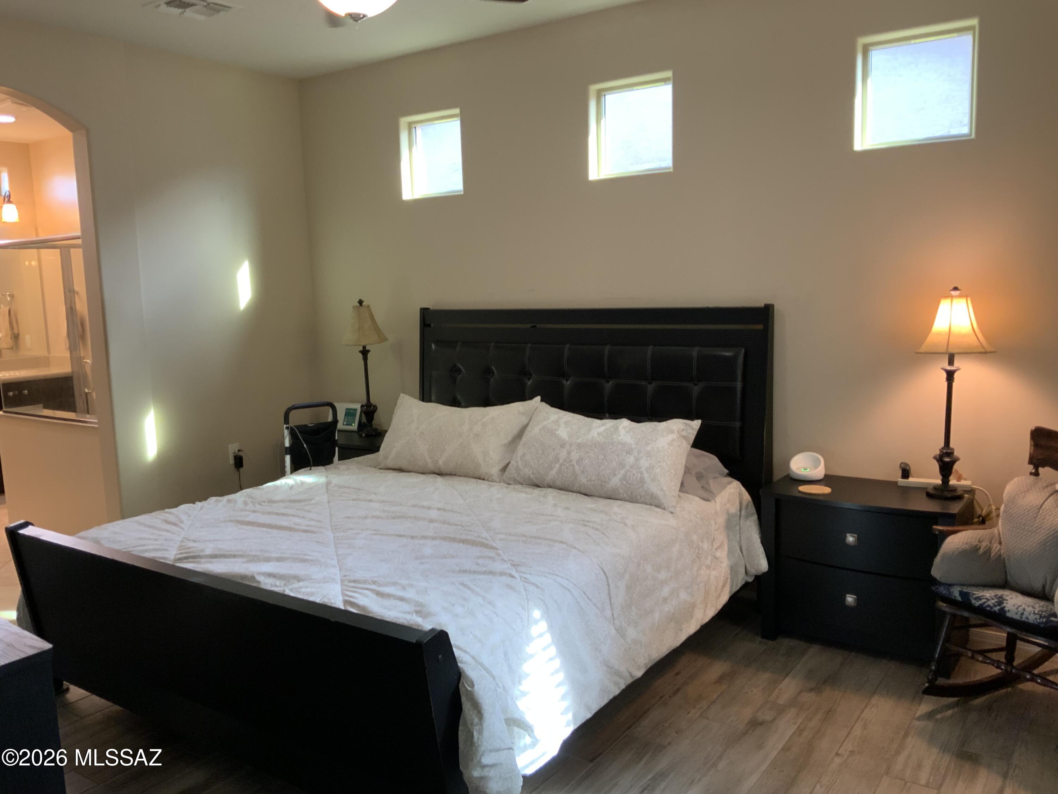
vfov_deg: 48.2
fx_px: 886
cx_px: 529
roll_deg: +0.9
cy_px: 397
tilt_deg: -9.8
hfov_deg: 61.7
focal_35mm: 29
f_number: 1.8
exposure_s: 1/60
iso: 125
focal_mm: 3
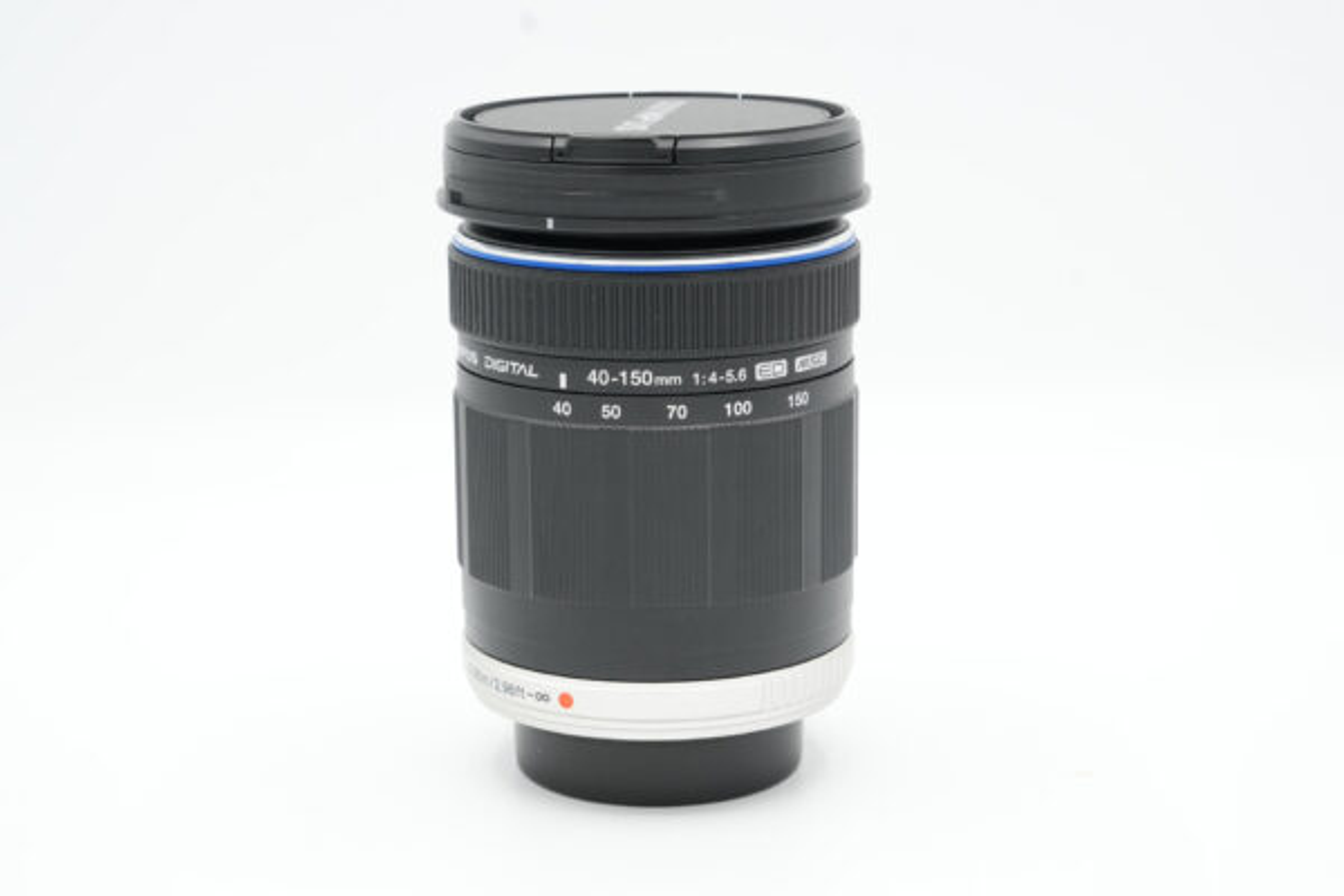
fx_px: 2705
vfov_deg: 18.8
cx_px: 672
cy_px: 448
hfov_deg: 27.9
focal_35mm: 72
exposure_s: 1/80
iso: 320
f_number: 10
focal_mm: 48.3
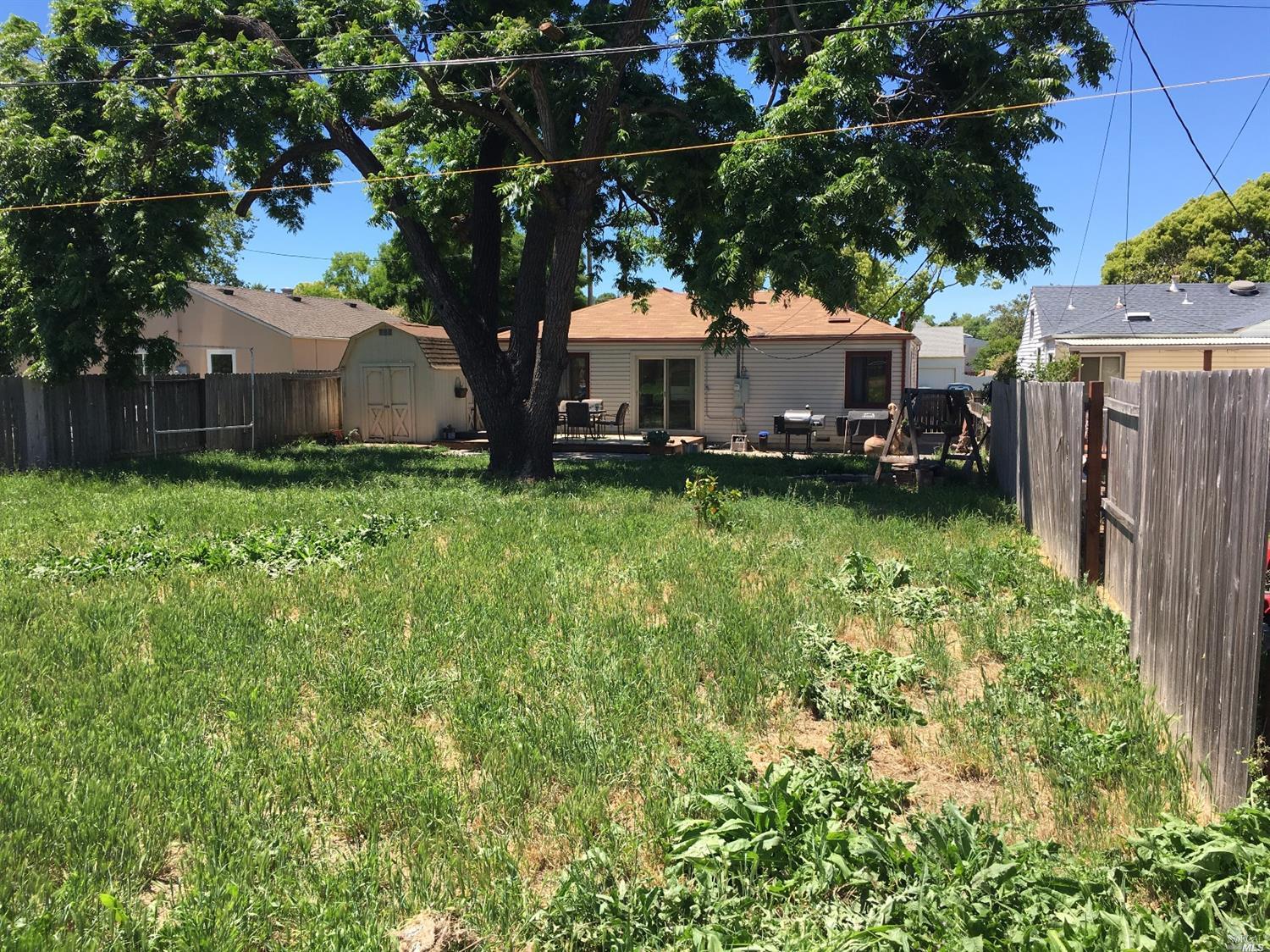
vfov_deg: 48.2
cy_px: 476
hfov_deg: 61.7
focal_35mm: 29
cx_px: 635
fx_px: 1064
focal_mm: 4.15
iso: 25
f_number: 2.2
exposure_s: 1/884
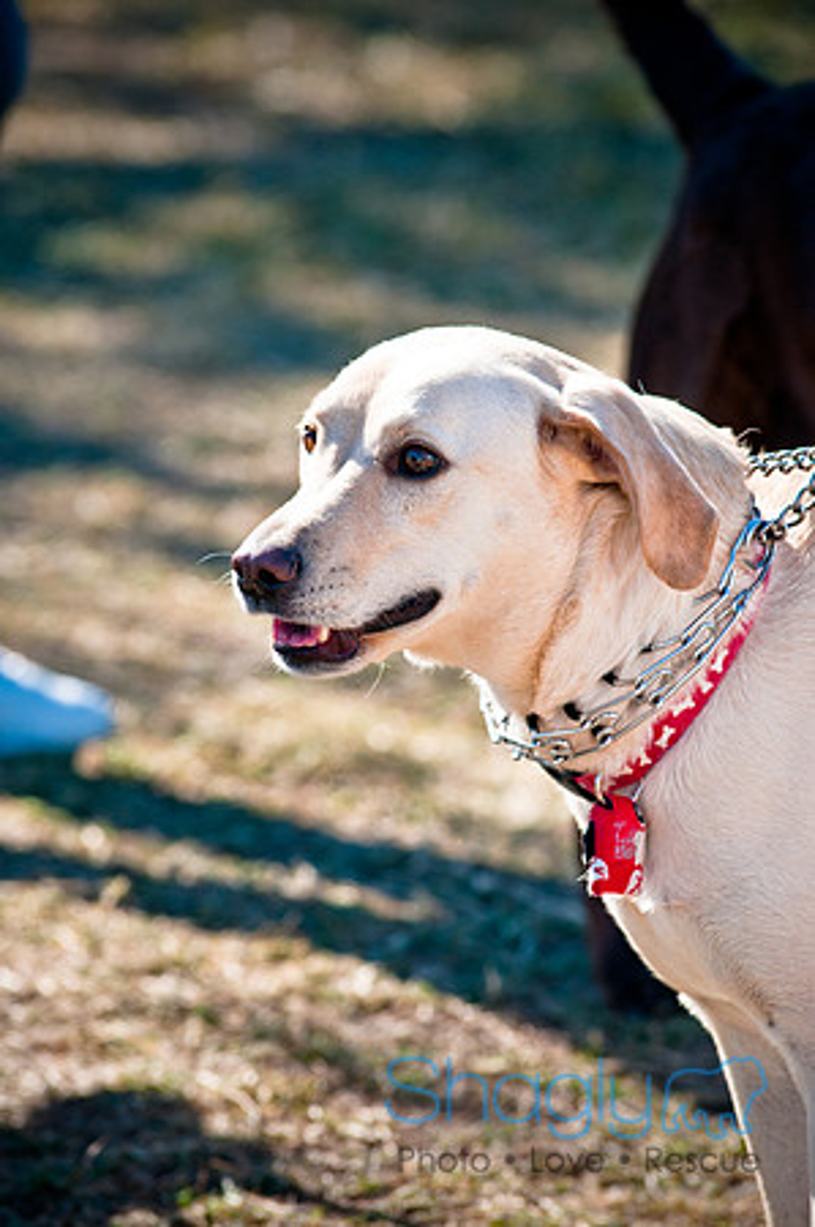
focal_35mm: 300
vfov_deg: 6.9
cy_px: 614
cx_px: 408
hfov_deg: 4.6
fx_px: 10210
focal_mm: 200
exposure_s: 1/640
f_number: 5
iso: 200
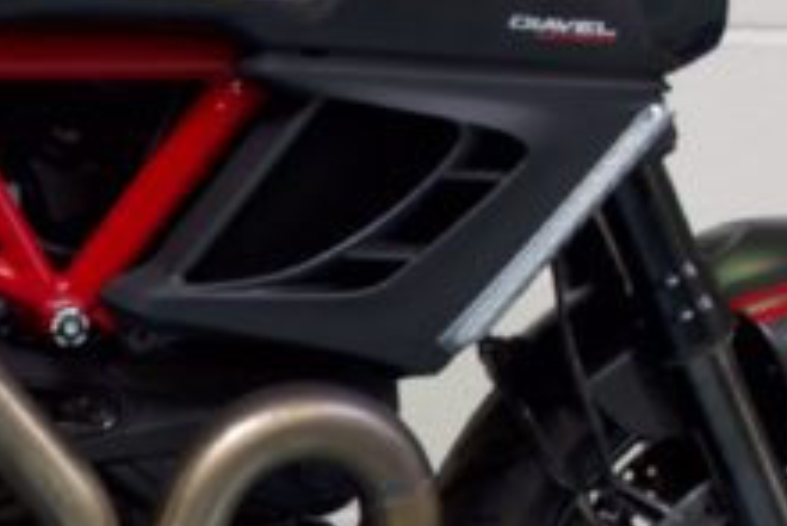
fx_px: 4878
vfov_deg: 6.1
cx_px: -165
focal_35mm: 223
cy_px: 608
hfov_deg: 9.1
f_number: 4
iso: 400
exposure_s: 1/60
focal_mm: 26
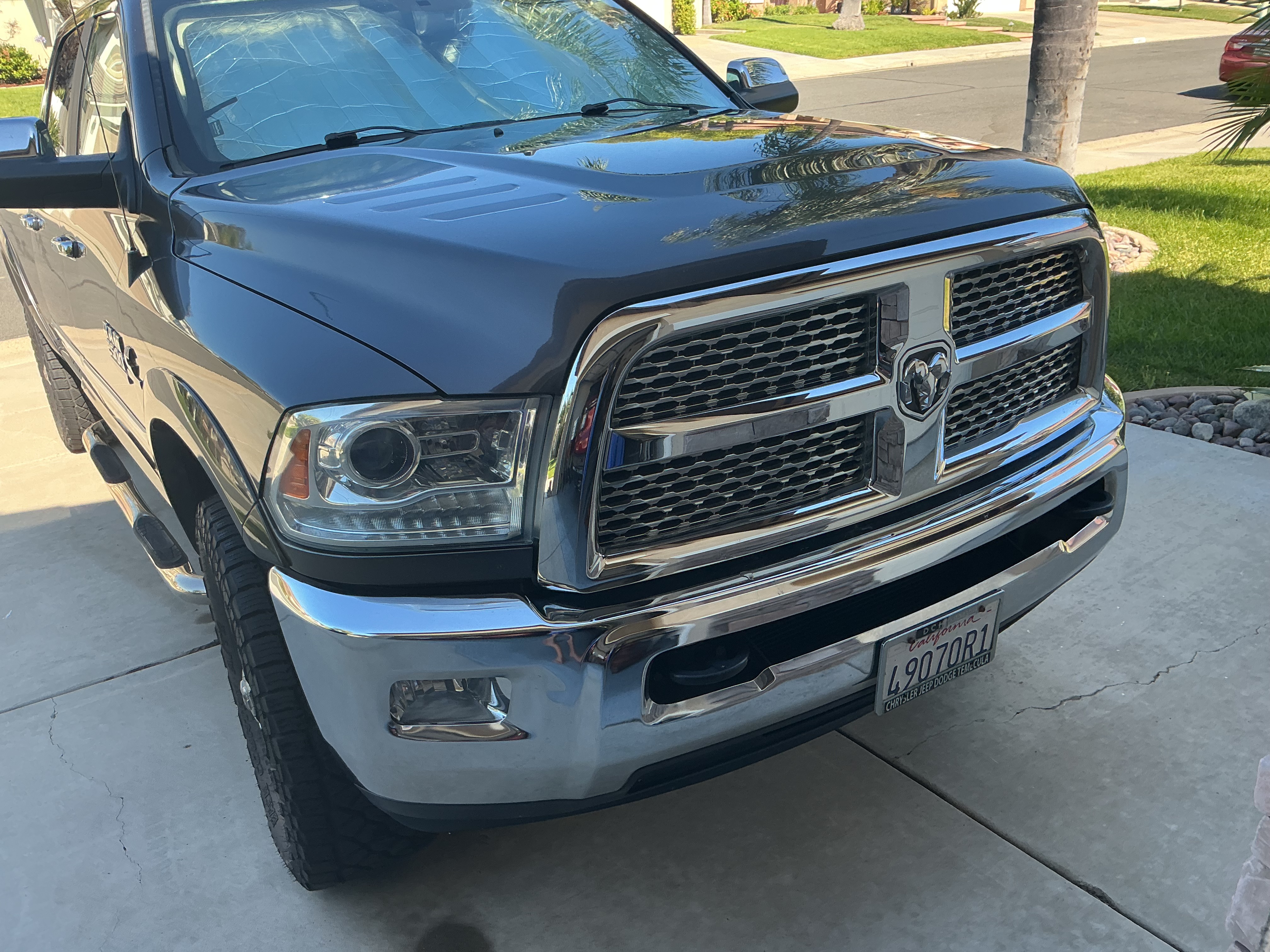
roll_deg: +4.2
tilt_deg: -25.4
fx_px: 1064
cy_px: 476
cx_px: 635
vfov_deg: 48.2
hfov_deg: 61.7
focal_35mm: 29
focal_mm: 3
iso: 25
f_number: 1.8
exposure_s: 1/274
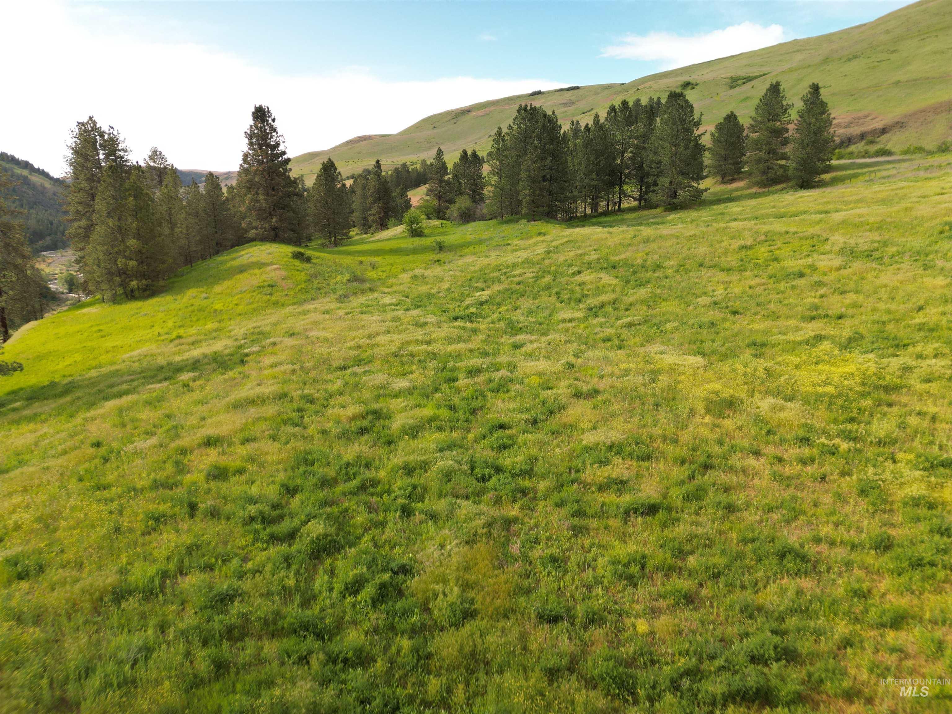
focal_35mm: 24
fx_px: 660
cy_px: 357
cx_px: 476
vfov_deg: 56.8
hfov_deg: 71.6
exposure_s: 1/100
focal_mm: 6.72
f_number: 1.7
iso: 100
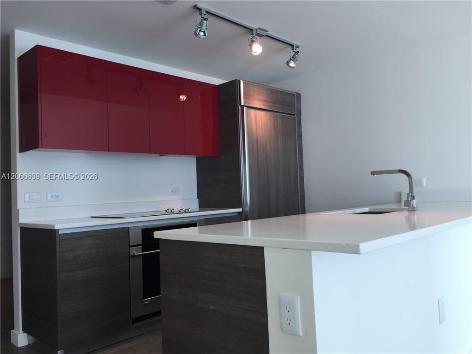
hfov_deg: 61.7
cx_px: 236
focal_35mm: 29
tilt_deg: +1.4
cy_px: 177
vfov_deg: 48.2
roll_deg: +2.3
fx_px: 395
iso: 40
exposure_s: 1/60
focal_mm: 4.15
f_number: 2.2
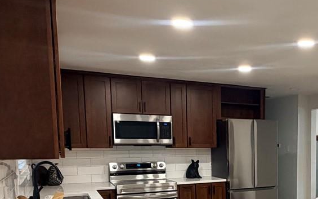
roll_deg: +0.0
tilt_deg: -6.5
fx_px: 364
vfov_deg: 29.1
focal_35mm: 42
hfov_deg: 43.3
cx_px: 284
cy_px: 185
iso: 200
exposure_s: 1/60
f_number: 2.2
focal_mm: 2.22
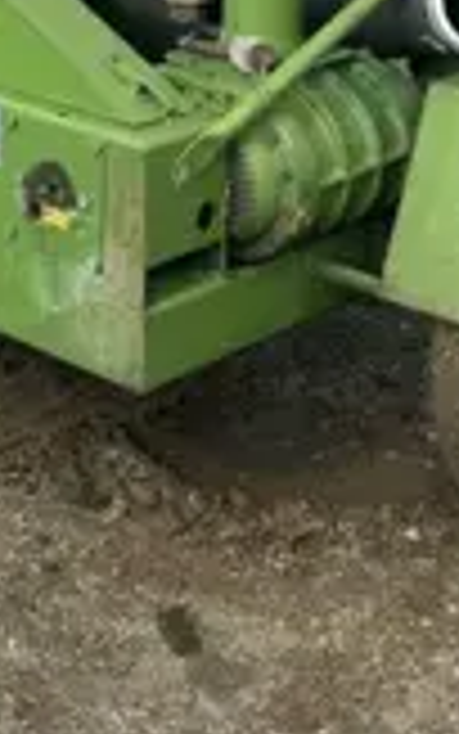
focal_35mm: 100
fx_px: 2000
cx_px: -122
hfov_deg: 12.7
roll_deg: -1.0
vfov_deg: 18.9
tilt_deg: -6.9
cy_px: -288
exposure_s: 1/1949
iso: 80
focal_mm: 6.86
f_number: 1.78
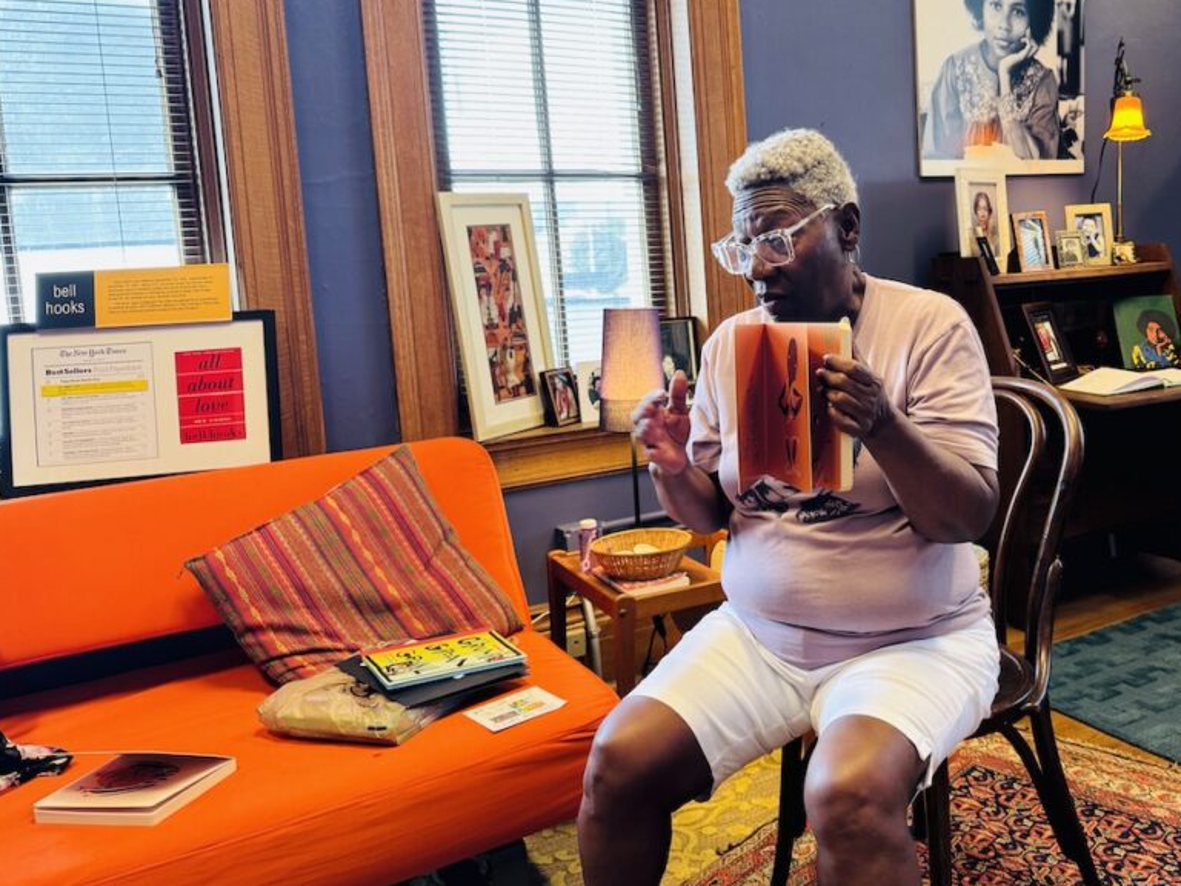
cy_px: 371
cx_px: 781
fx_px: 1092
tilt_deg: -6.0
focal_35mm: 32
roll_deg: +2.7
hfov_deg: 55.7
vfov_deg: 44.0
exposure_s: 1/60
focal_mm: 6.76
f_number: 1.78
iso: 160
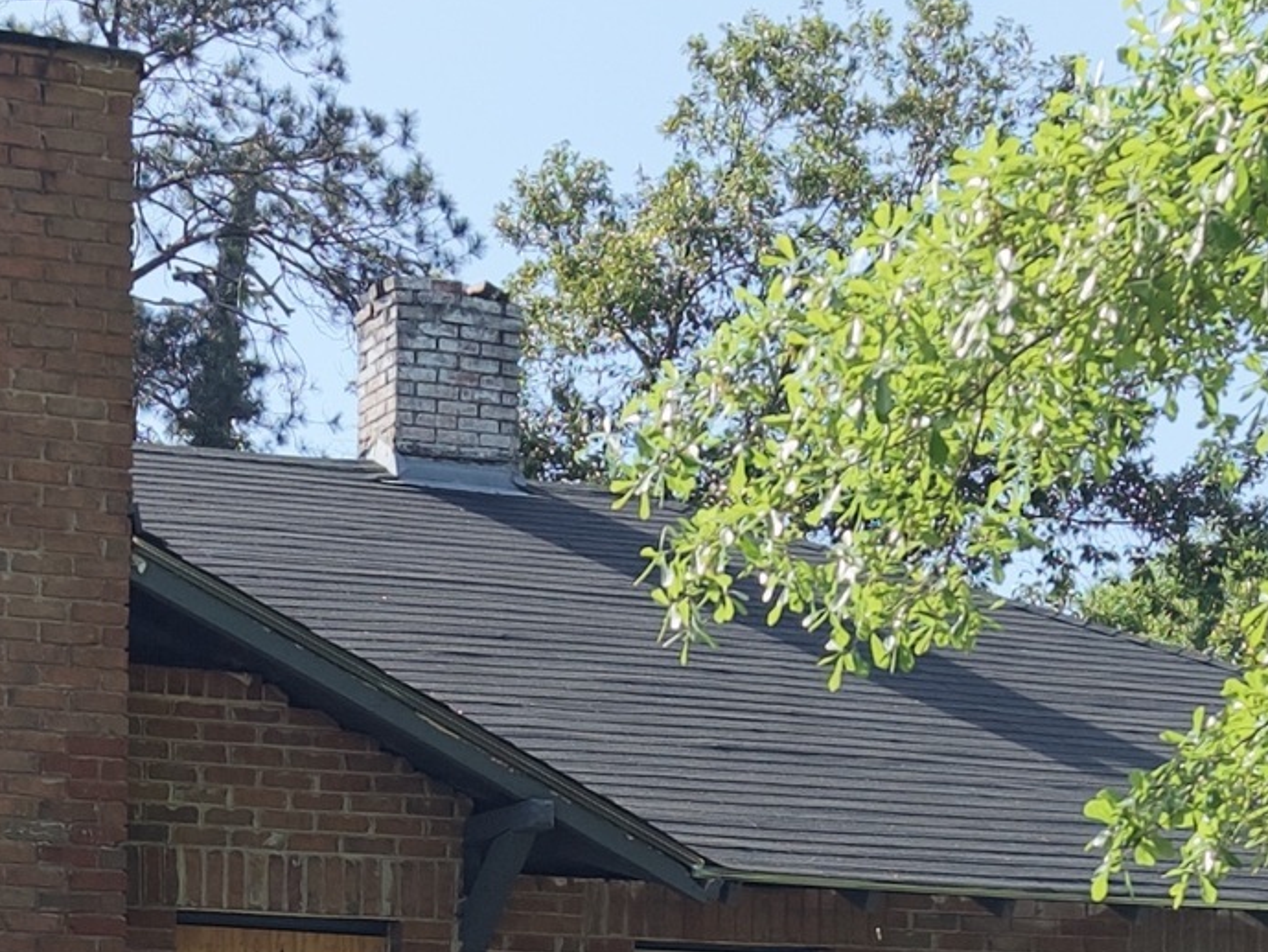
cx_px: 219
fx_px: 3920
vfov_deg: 13.3
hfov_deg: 18.2
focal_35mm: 107
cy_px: 1254
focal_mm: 8.67
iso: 420
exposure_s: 1/3200
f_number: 1.8
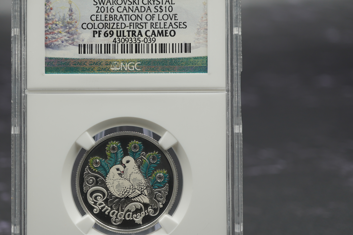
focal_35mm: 63
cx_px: 133
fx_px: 618
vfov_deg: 21.6
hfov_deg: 31.8
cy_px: 127
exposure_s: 1/160
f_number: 4
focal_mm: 30
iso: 125
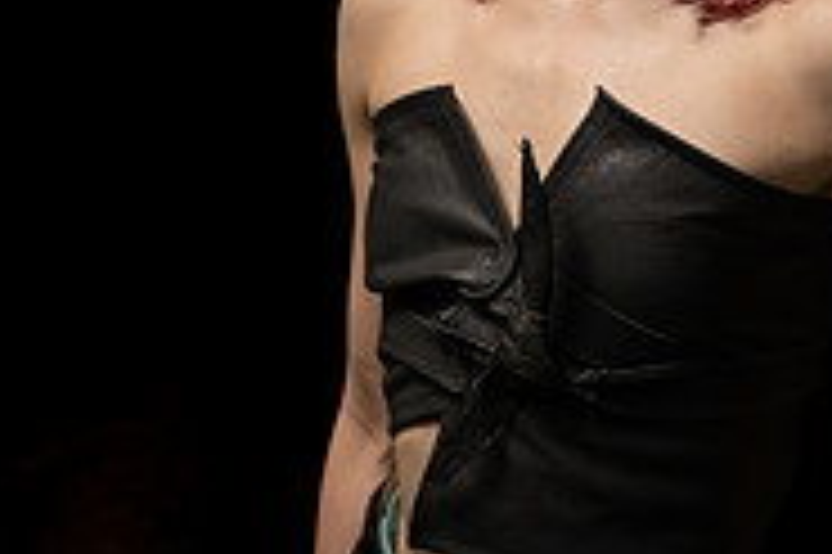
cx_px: 549
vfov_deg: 14.6
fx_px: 2032
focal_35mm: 88
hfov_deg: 23.0
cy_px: -223
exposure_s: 1/400
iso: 400
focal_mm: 28
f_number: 2.8
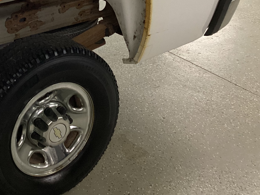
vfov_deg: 23.1
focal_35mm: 61
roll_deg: -0.4
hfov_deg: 29.9
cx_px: 12
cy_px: 4
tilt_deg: -20.7
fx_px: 458
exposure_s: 1/50
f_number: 2.4
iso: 160
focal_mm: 3.3
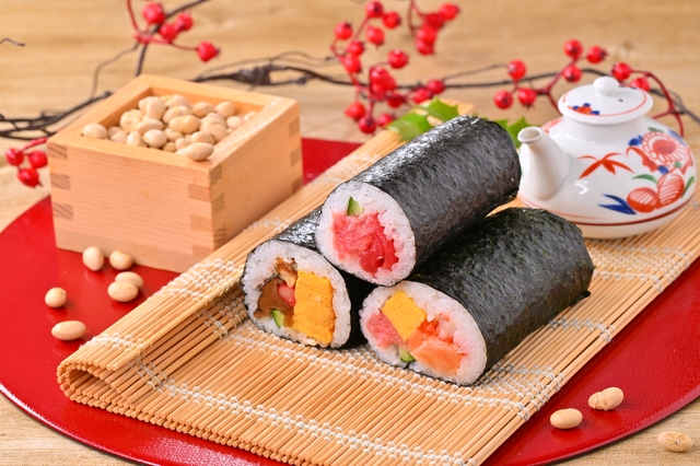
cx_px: 350
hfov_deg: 15.8
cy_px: 233
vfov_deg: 10.5
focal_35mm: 130
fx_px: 2526
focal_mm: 130
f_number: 11
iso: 400
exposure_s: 1/50
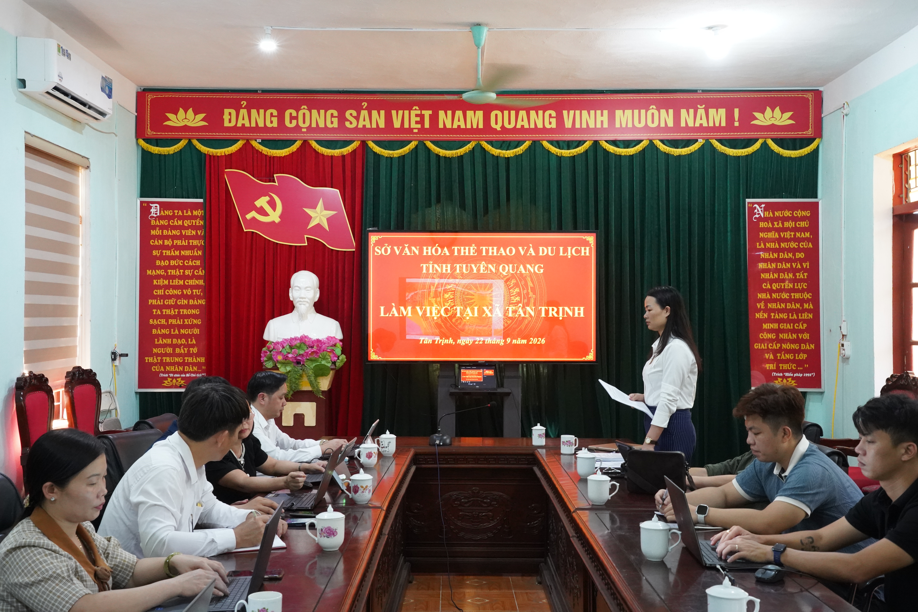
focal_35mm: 41
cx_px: 459
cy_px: 306
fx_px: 1045
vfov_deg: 32.6
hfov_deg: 47.4
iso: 8000
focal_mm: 41
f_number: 11
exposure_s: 1/50
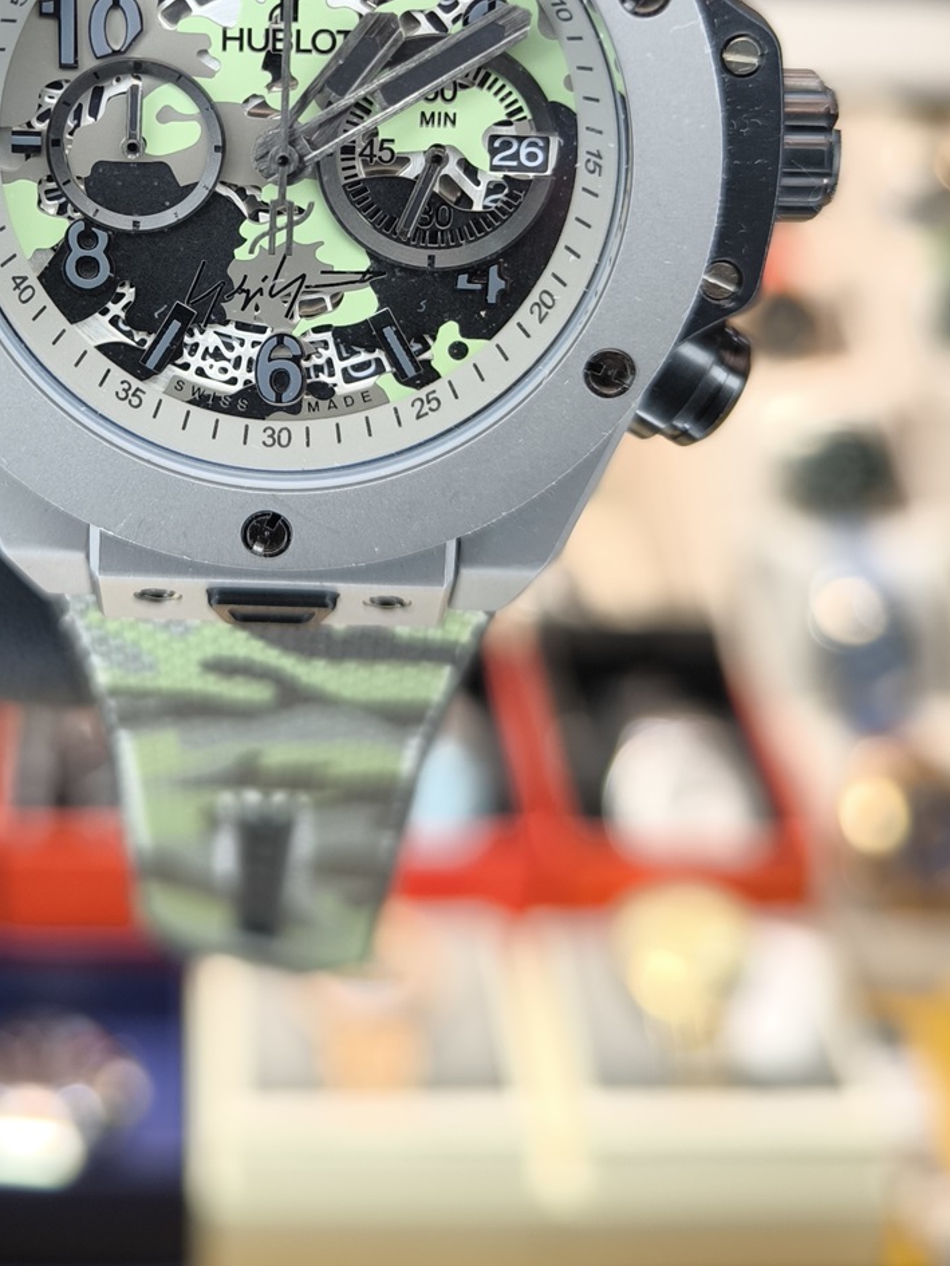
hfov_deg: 27.8
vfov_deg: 35.4
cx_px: 292
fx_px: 1902
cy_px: 213
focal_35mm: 52
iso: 80
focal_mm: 6.92
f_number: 1.9
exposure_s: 1/100
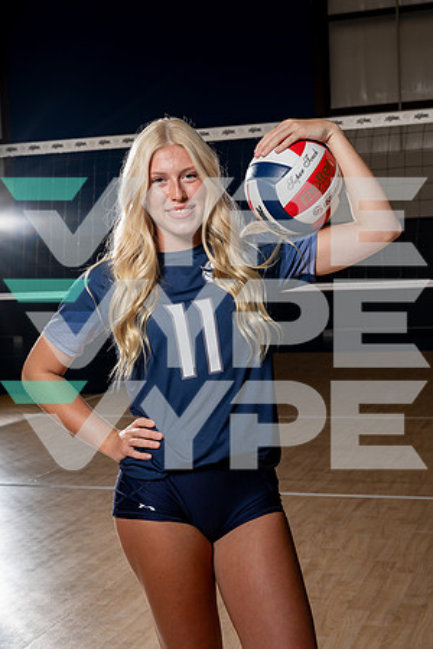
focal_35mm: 58
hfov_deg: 23.4
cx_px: 216
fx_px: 1046
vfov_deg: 34.5
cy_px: 324
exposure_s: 1/250
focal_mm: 58
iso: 100
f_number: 8
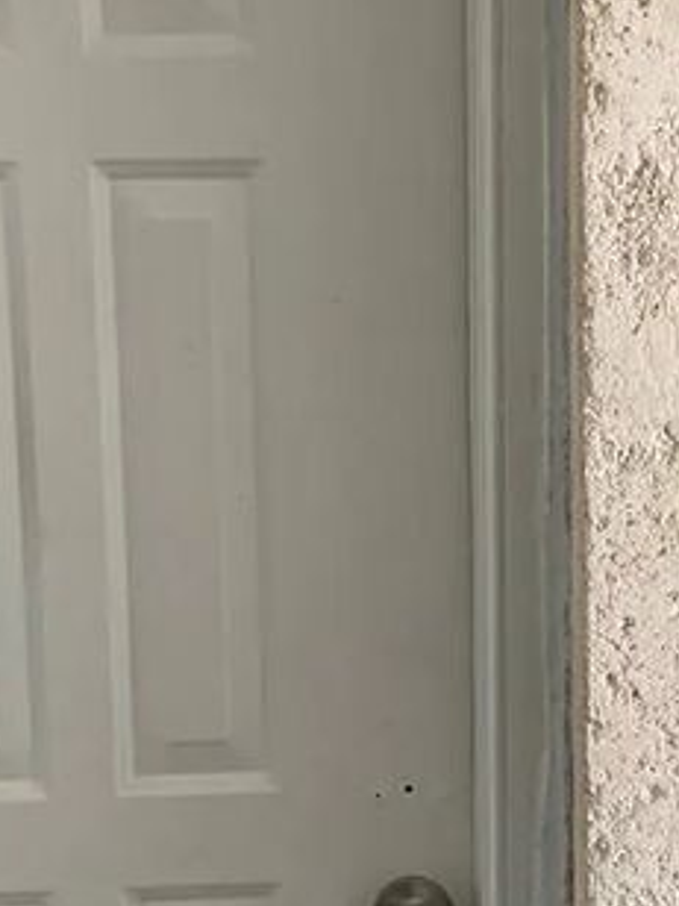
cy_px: 522
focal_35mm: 72
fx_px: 1883
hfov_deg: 20.4
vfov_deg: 27.0
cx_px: 447
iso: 125
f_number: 1.6
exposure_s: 1/121
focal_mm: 4.2
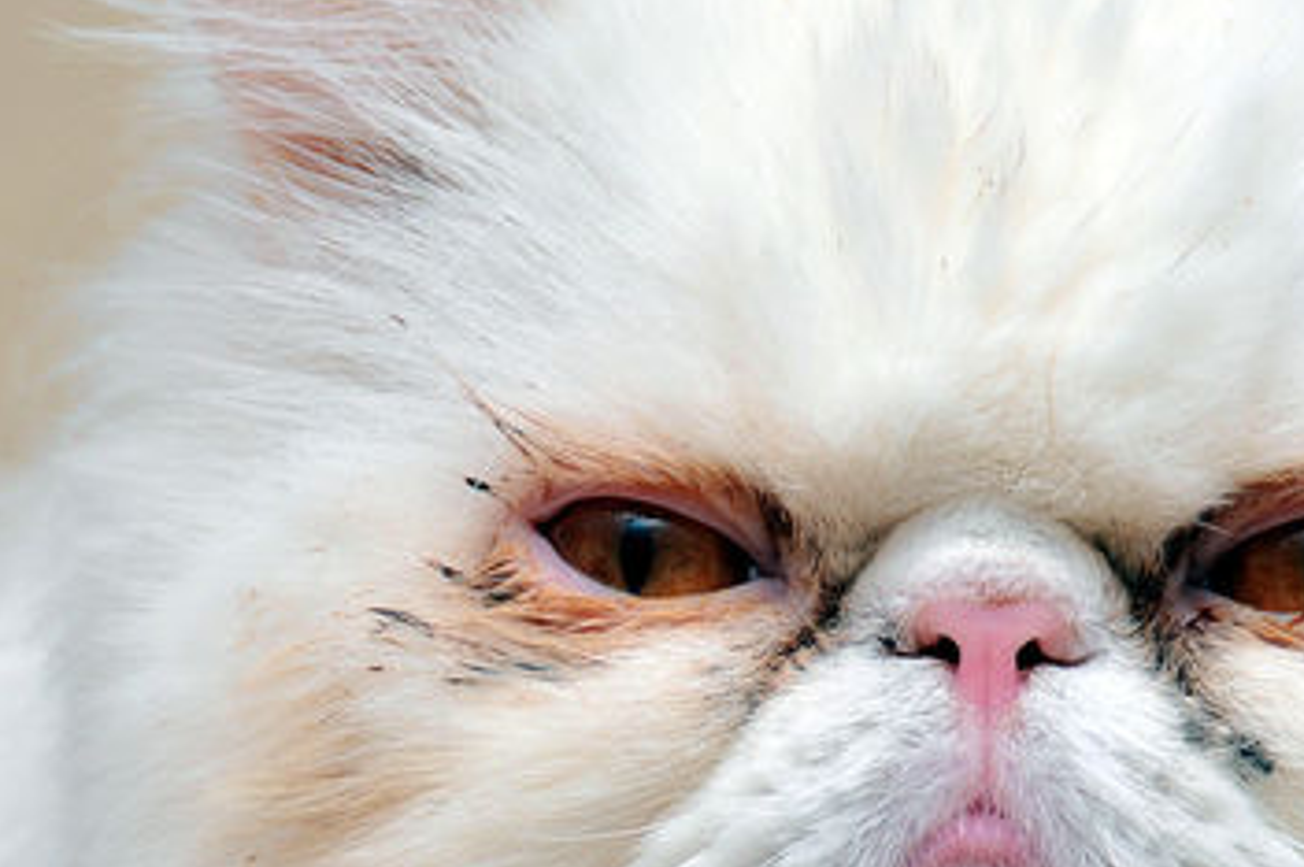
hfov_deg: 5.1
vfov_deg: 3.4
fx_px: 14558
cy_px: 710
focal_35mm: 402
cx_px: 619
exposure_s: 1/60
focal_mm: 105
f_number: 5.6
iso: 200
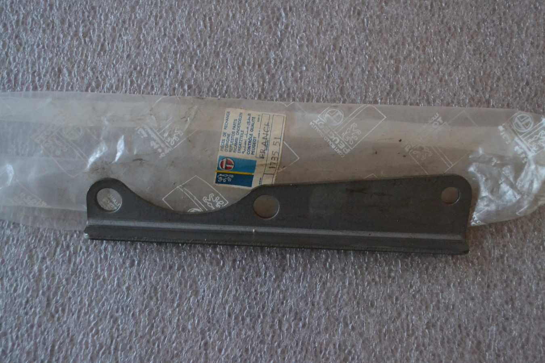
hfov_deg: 49.6
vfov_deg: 34.2
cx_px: 272
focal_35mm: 39
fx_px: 590
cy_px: 182
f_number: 4.2
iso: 3200
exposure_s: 1/30
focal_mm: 26
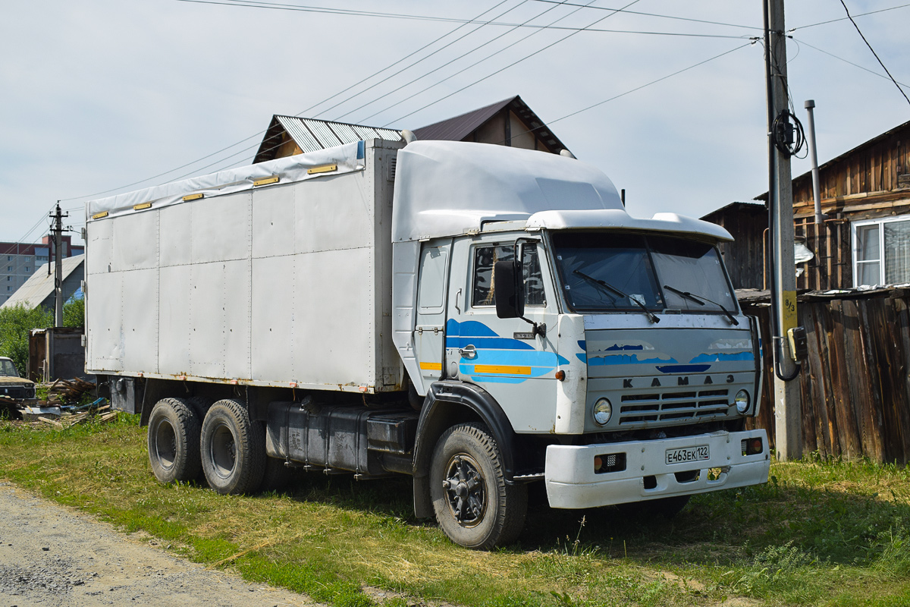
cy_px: 304
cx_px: 455
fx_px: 1024
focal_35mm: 40
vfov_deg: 33.0
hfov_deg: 47.9
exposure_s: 1/1000
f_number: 6.3
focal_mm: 27
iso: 200
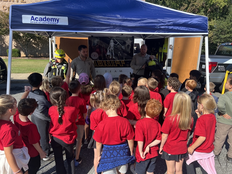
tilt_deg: -12.9
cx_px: 116
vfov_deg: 53.1
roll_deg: -2.0
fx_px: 174
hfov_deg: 67.3
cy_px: 87
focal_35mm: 26
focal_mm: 5.7
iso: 50
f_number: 1.5
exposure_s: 1/1511
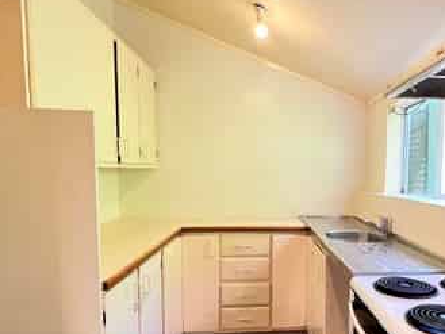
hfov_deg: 64.7
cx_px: 312
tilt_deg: -6.2
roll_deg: -1.3
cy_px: 210
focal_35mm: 26
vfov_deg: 52.5
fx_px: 334
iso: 125
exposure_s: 1/50
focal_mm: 1.57
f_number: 1.8
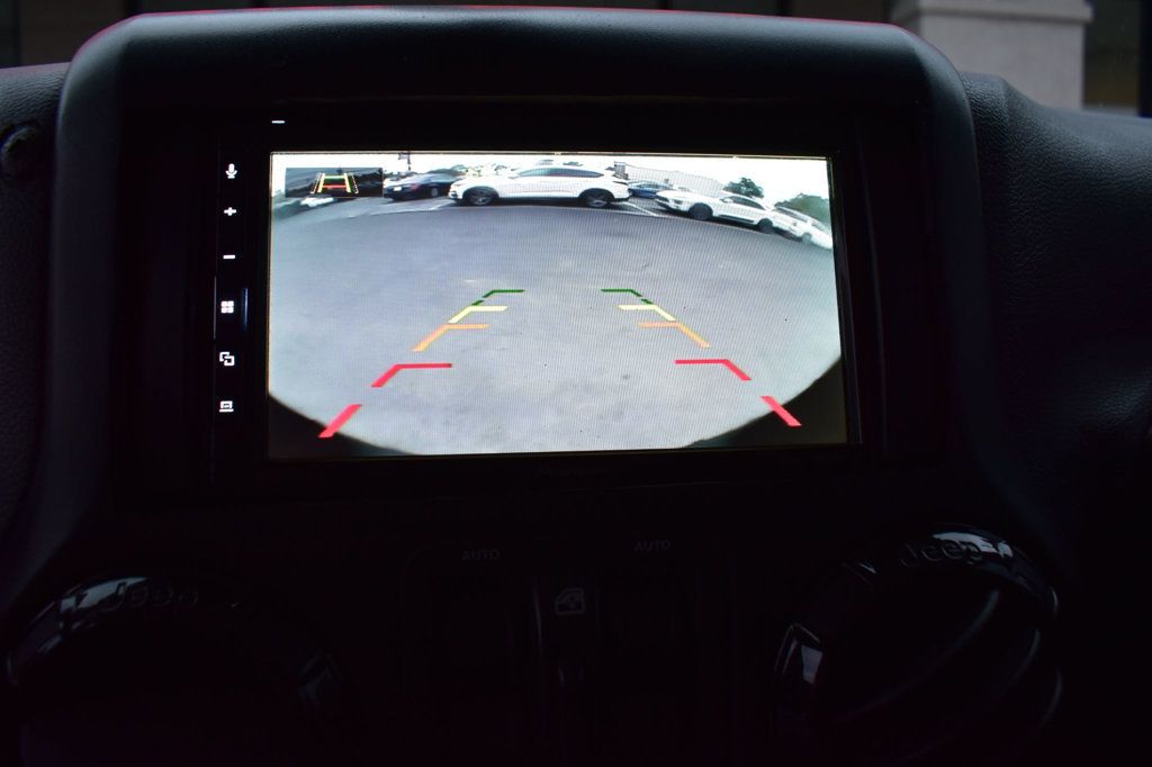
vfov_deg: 47.9
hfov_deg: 67.4
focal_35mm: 27
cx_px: 576
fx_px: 864
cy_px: 384
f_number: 6.3
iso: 640
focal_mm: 18
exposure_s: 1/15
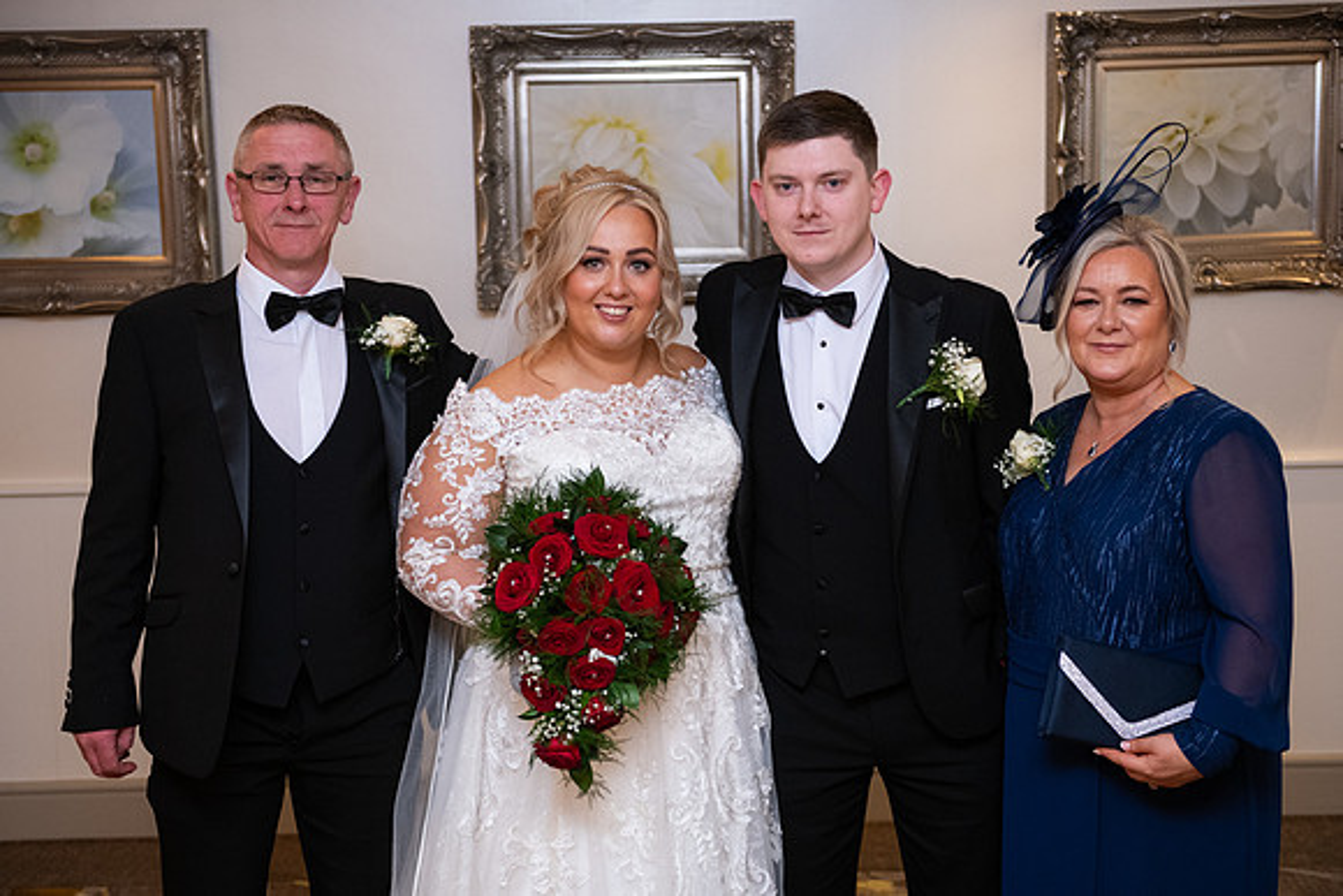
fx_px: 2099
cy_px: 448
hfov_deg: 35.5
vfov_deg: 24.1
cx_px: 672
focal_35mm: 56
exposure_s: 1/160
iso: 1000
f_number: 3.5
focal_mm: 55
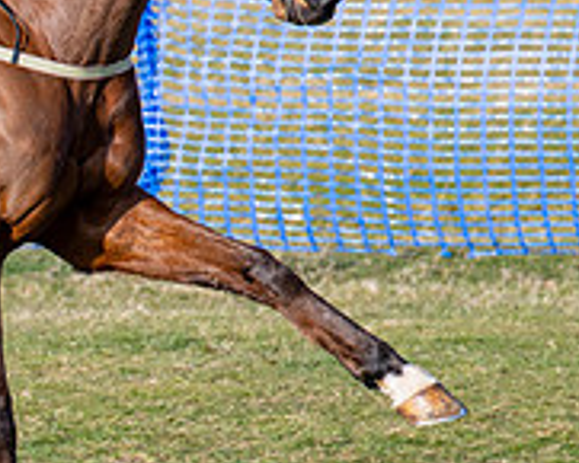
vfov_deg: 3.1
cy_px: 176
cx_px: -265
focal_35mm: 502
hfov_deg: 3.8
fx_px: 8607
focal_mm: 88
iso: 100
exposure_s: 1/1600
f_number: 2.8
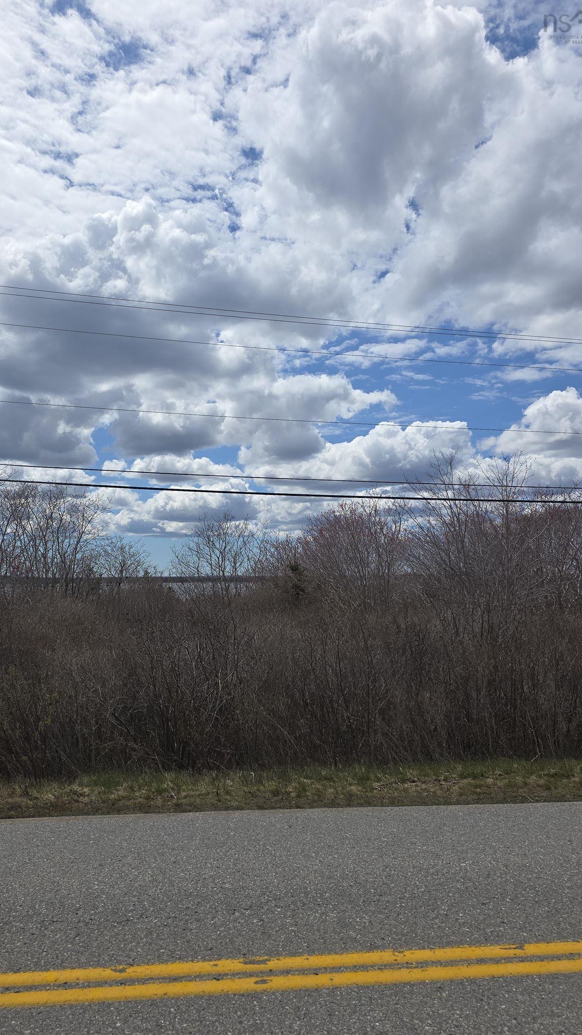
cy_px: 535
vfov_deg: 71.9
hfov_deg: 44.0
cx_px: 220
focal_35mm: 26
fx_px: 713
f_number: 1.7
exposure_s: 1/2094
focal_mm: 6.3
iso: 12
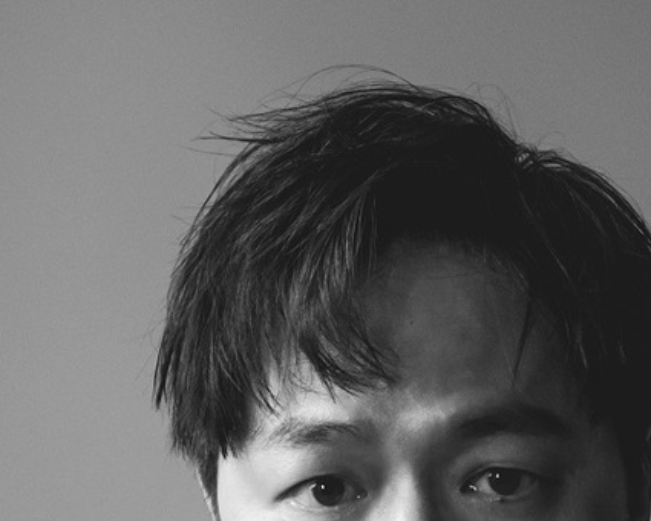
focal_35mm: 182
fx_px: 3507
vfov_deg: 8.2
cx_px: 382
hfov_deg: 10.6
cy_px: 940
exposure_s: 1/640
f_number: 2.8
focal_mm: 36.5
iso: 1600
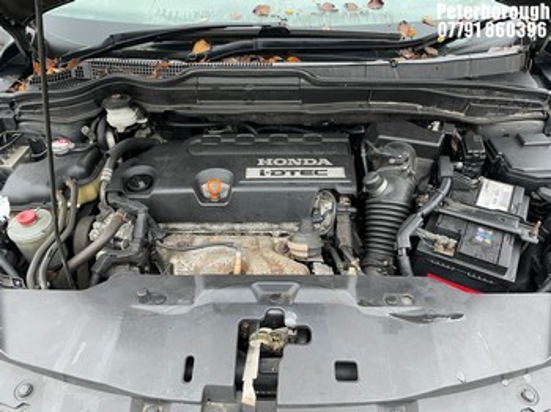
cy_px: 206
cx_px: 276
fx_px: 414
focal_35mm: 26
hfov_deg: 67.3
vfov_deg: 53.0
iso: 200
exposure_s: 1/60
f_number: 1.6
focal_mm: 4.2
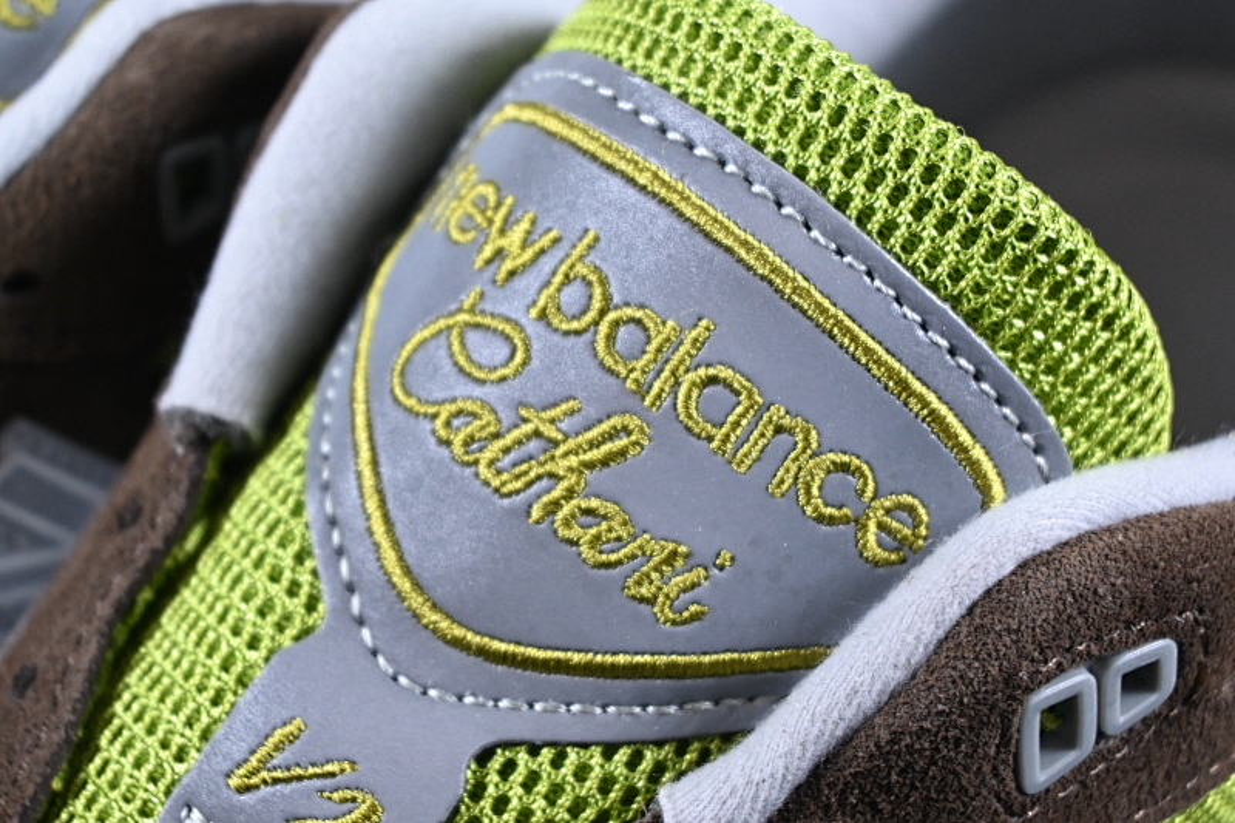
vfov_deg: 18.2
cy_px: 412
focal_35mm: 75
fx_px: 2572
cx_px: 618
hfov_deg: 27.0
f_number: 6.3
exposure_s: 1/125
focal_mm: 50
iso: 1250
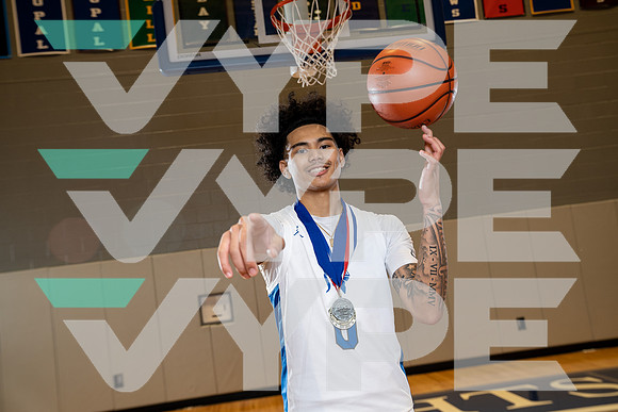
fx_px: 652
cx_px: 309
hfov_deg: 50.7
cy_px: 206
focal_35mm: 38
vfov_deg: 35.1
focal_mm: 38
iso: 400
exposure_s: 1/125
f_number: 4
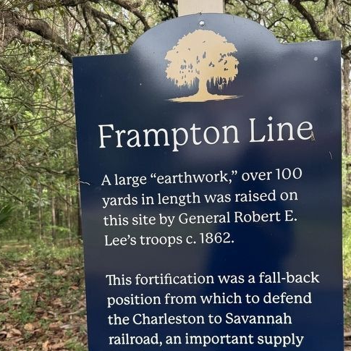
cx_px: 211
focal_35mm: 35
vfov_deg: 46.8
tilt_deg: -2.6
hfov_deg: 46.9
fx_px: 402
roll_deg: -0.1
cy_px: 220
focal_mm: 6.76
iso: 100
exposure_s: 1/464
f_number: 1.78
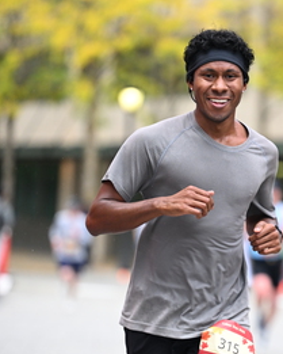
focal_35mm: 297
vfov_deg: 6.5
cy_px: 254
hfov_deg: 5.2
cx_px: 243
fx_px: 3108
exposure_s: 1/1600
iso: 1250
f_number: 2.8
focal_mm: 150
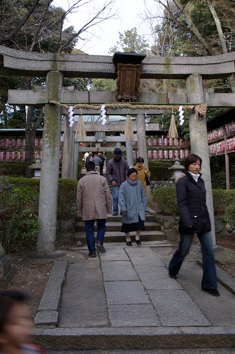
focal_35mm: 30
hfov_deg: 43.5
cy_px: 177
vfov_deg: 62.0
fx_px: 294
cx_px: 118
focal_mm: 20
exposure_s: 1/45
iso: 200
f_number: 8
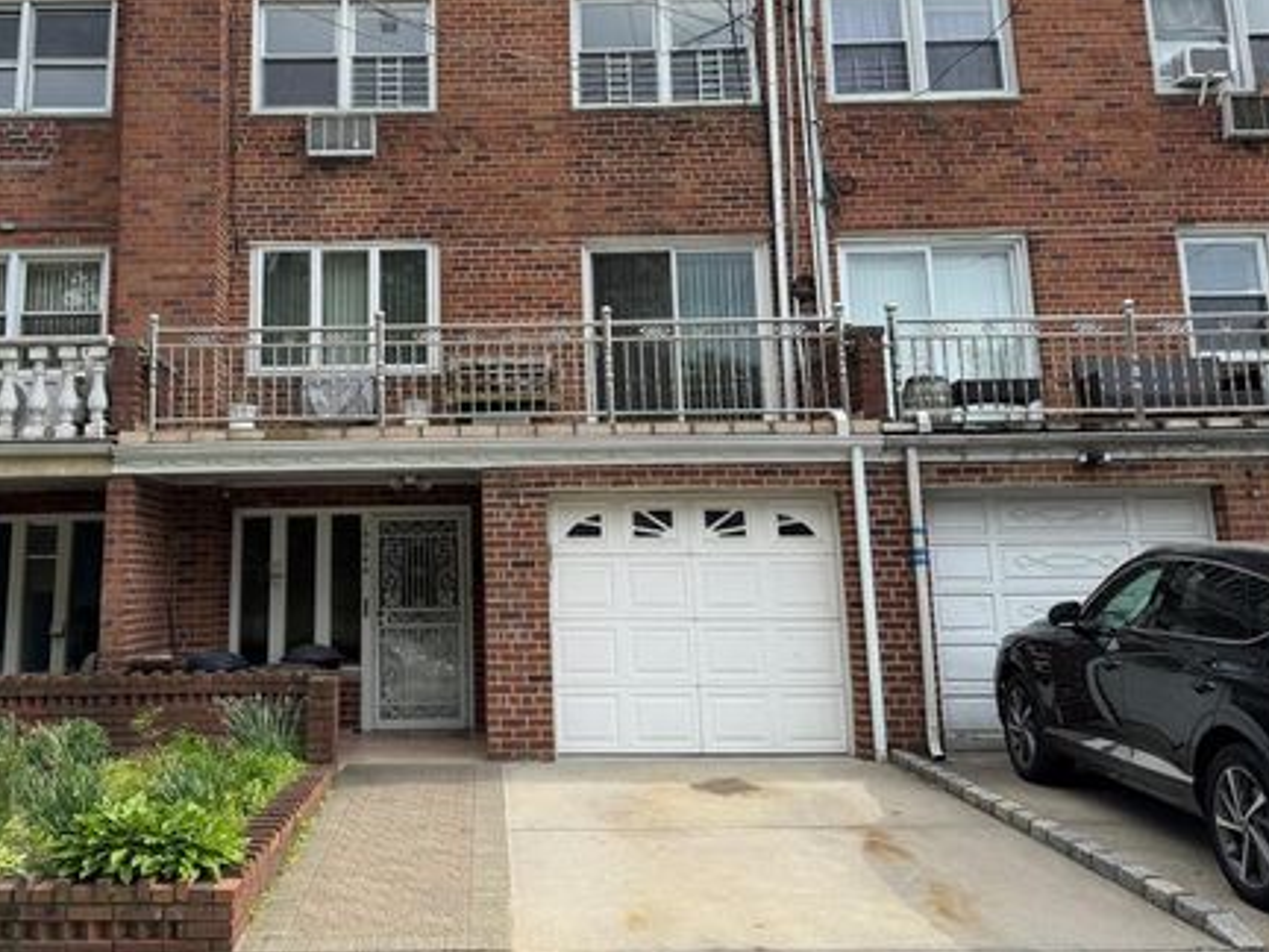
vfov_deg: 42.5
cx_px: 444
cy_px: 342
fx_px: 1210
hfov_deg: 54.4
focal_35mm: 33
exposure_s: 1/2041
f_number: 1.78
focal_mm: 6.76
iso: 80
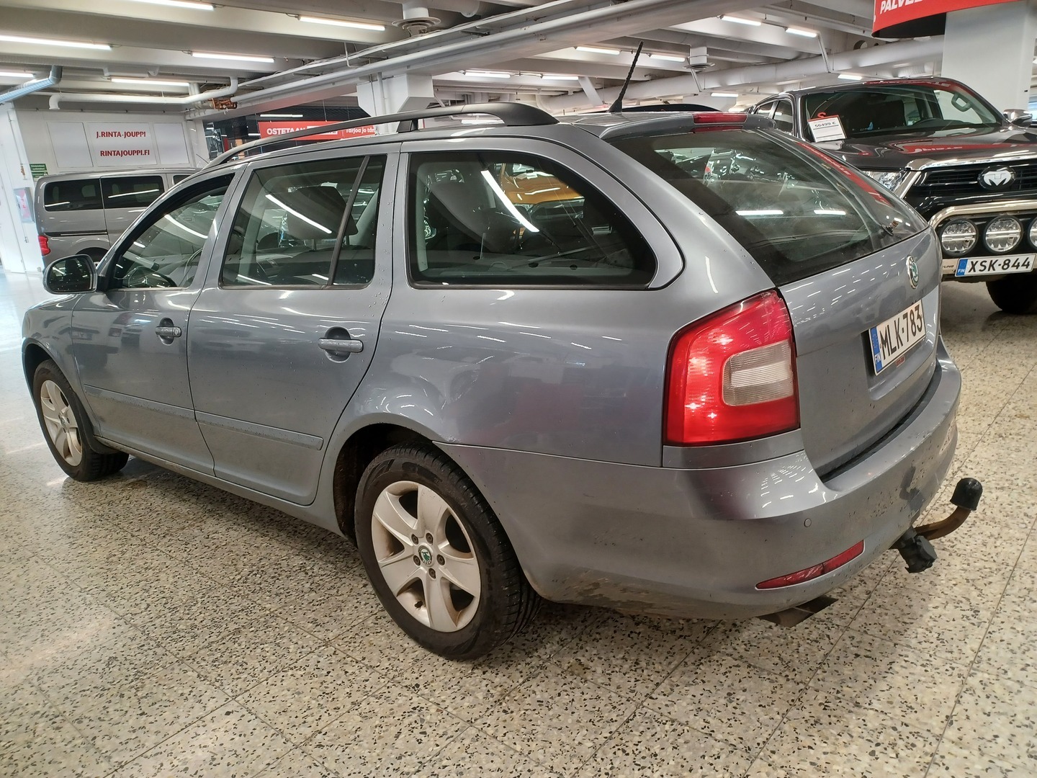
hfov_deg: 69.4
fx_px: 749
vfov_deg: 54.9
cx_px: 518
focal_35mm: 25
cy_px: 389
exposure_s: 1/50
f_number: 1.8
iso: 320
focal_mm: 4.6
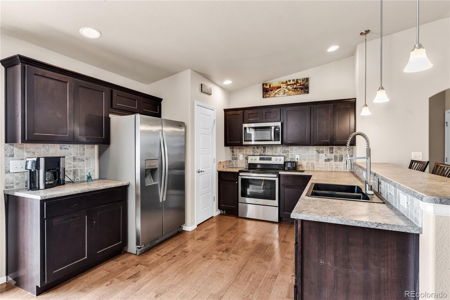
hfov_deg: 90.0
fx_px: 225
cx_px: 225
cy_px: 150
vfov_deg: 67.4
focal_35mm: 18
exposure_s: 1/2.5
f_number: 8
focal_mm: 18
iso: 200
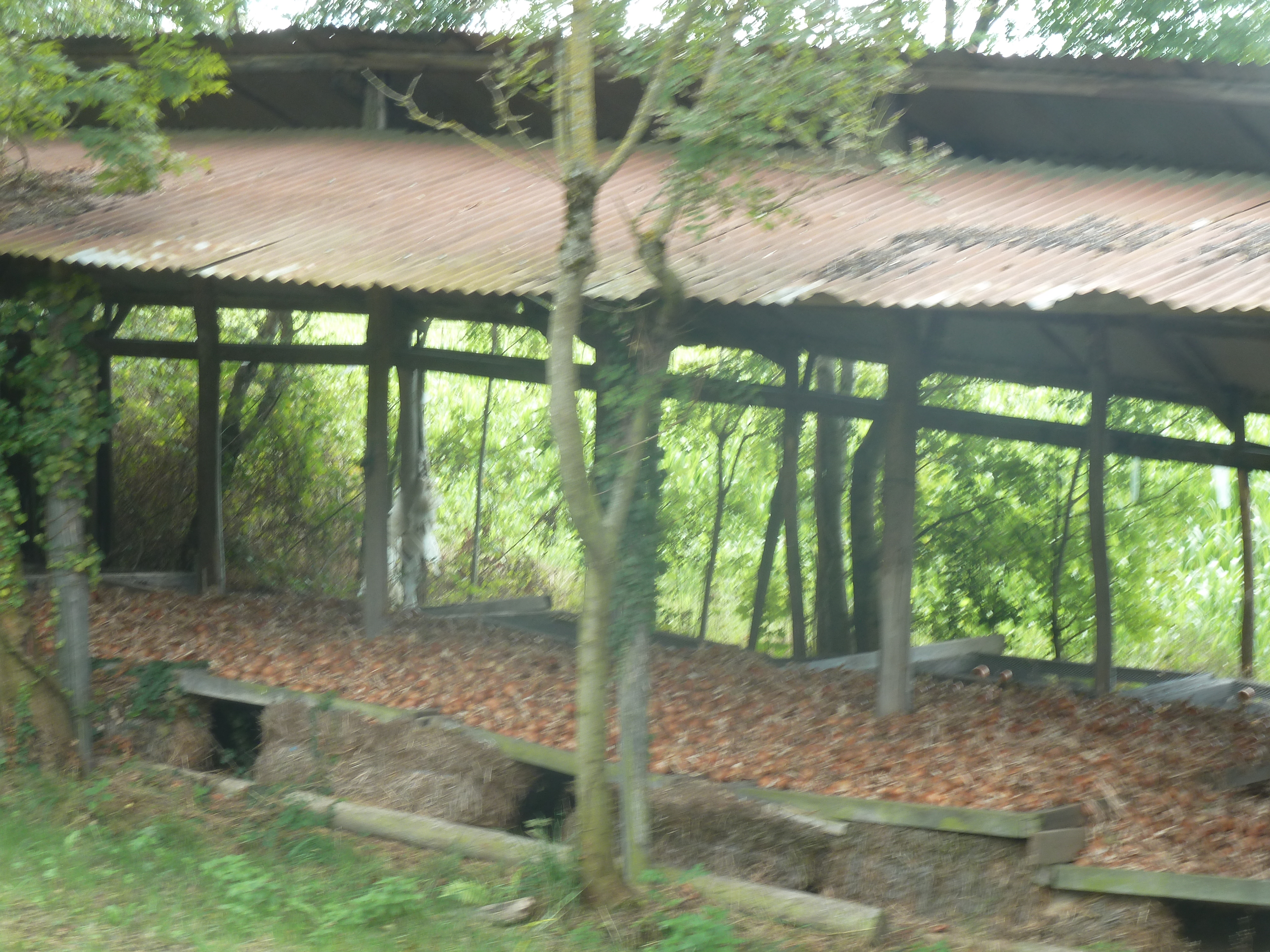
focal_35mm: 78
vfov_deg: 18.9
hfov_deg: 25.0
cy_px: 476
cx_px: 635
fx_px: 2862
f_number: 4.2
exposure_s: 1/50
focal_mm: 12.8
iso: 80
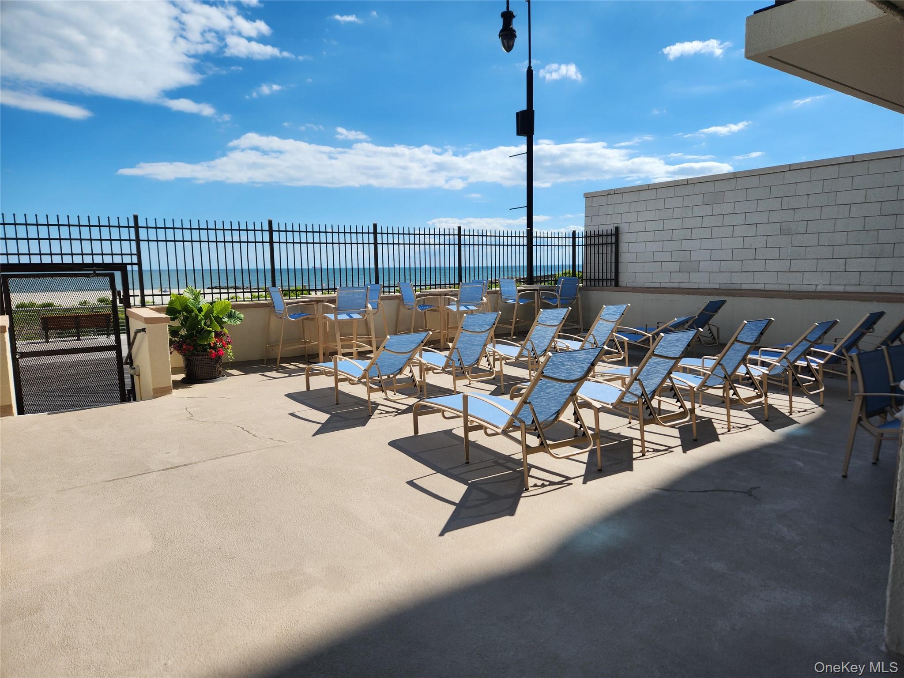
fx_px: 601
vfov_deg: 58.9
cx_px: 452
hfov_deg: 73.9
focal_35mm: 23
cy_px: 339
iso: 20
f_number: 1.8
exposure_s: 1/2384
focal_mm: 5.4
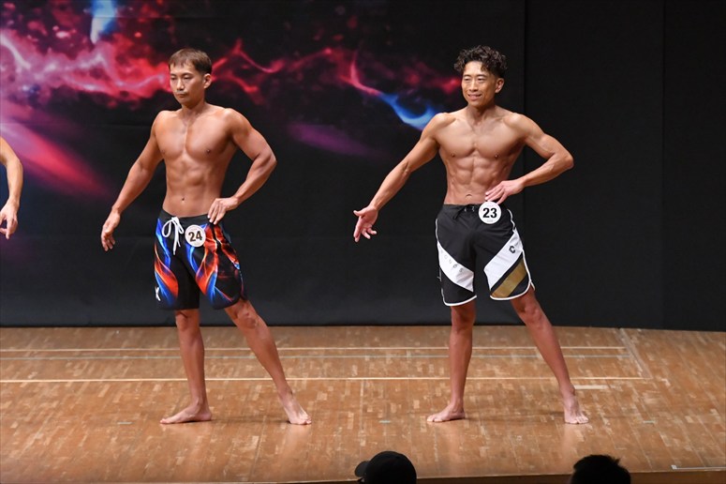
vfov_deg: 5.4
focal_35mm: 255
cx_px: 363
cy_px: 242
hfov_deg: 8.1
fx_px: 5140
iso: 8000
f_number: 5.6
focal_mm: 170
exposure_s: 1/400
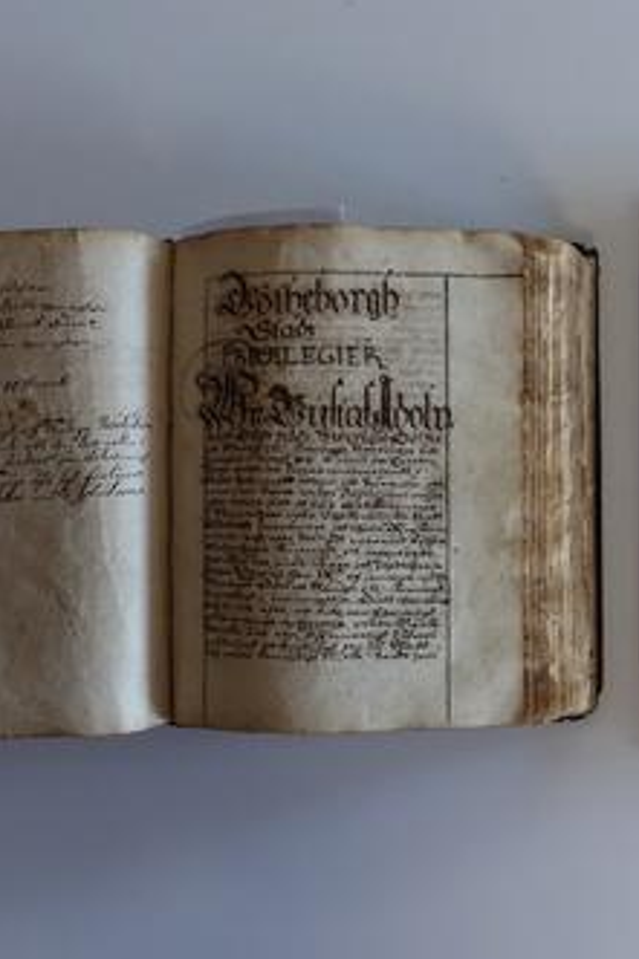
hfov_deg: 35.3
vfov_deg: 51.9
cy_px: 481
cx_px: 454
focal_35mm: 37
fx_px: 986
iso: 1000
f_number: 7.1
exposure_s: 1/30
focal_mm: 8.8
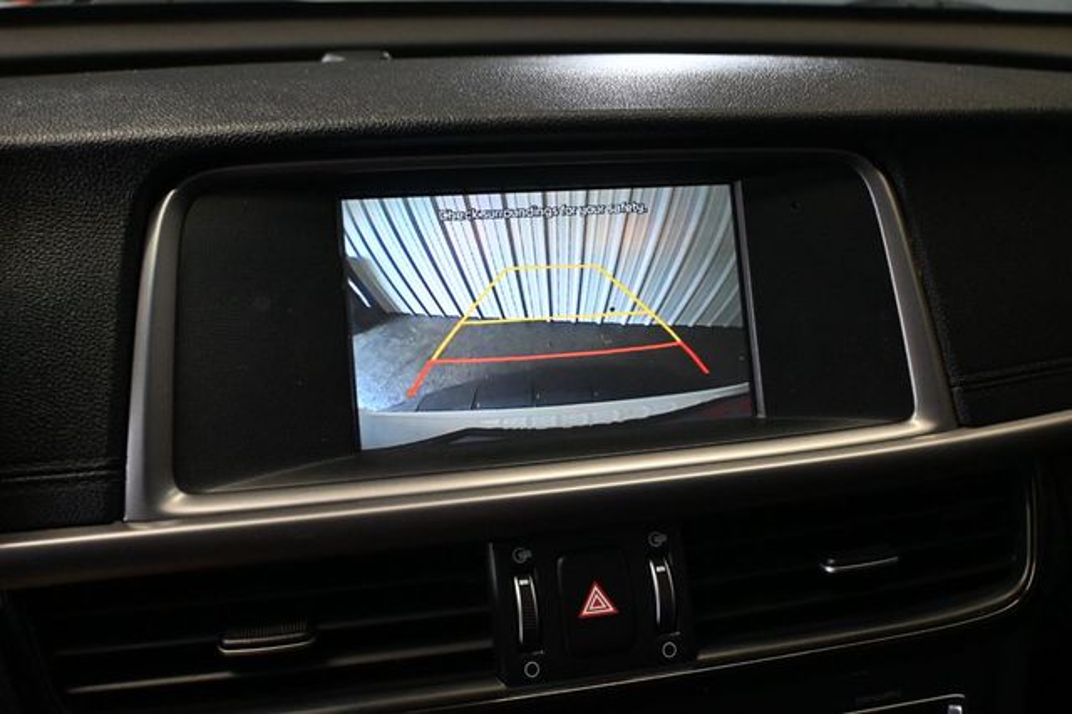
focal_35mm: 32
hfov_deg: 58.4
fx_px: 960
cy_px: 357
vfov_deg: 40.8
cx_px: 536
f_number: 4
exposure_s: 1/80
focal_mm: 21.5
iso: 3200
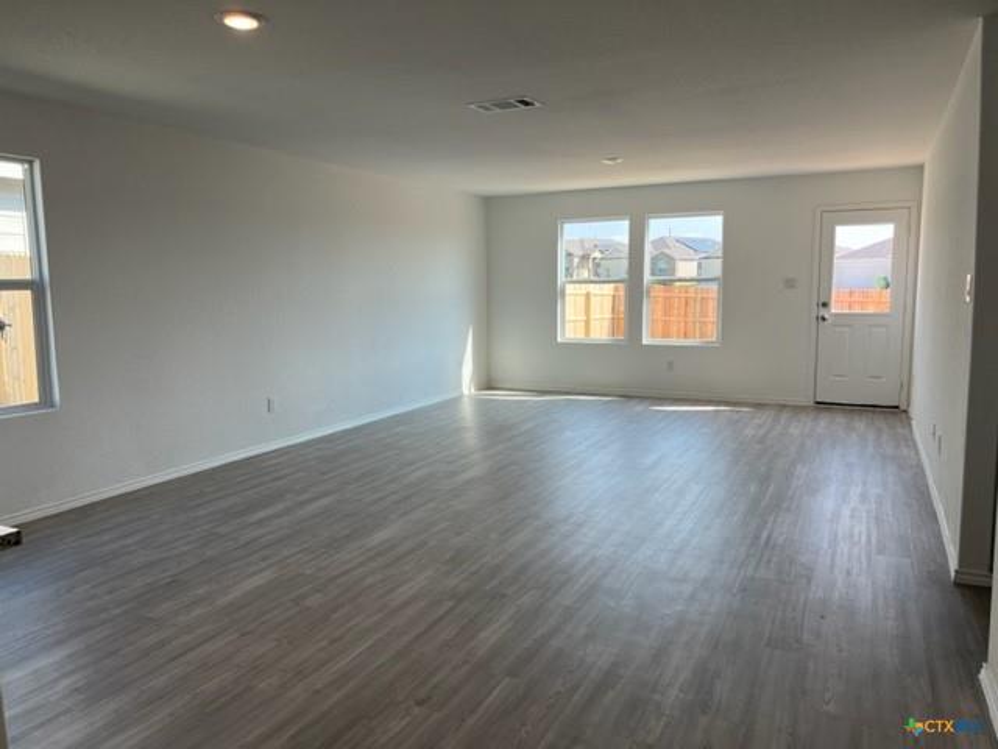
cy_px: 374
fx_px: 750
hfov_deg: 67.3
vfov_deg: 53.1
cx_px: 499
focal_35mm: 26
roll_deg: +1.0
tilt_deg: -4.8
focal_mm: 5.7
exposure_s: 1/407
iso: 50
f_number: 1.5
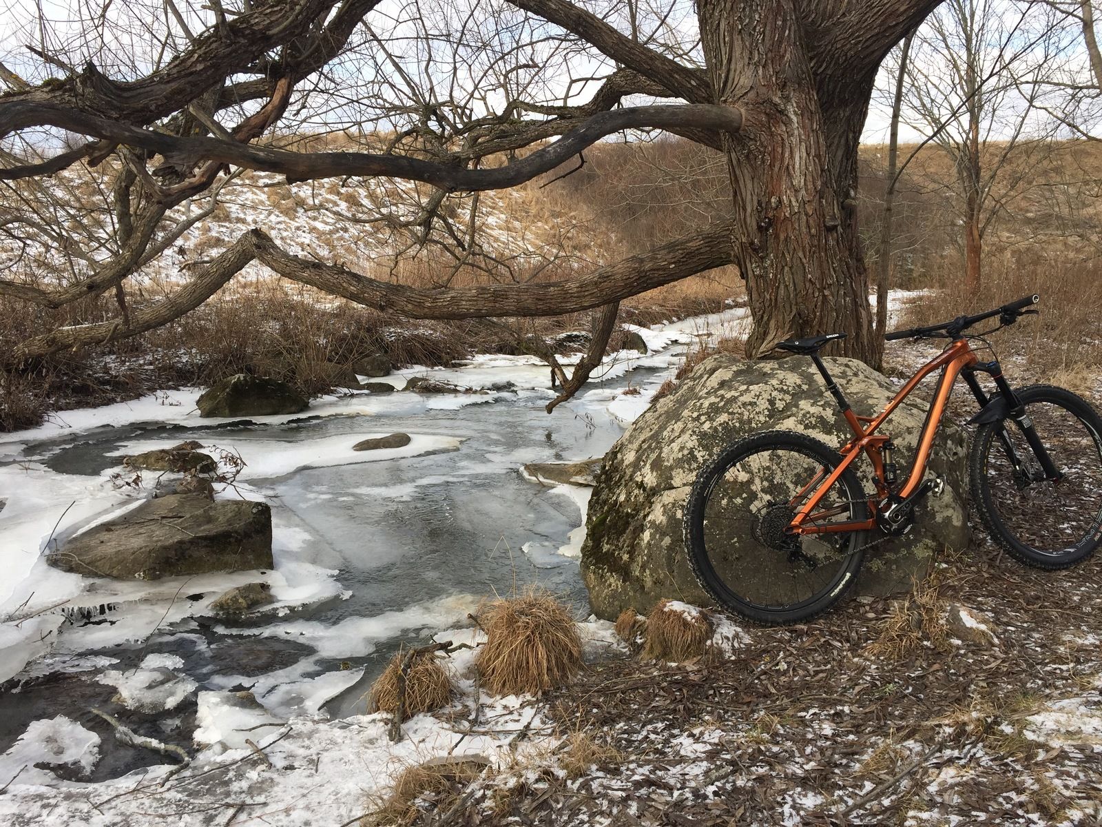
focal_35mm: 29
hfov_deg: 61.7
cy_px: 414
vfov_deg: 48.2
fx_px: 923
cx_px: 551
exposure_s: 1/581
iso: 32
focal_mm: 4.15
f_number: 2.2
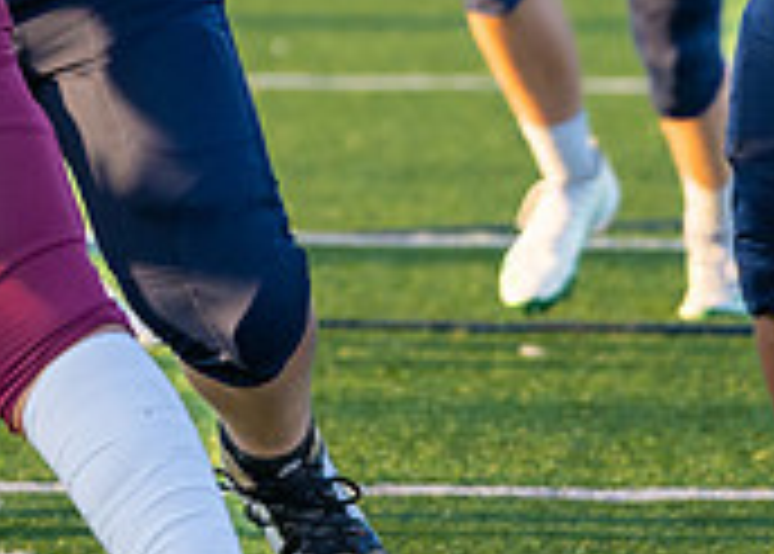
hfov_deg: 3.5
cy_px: -756
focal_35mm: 580
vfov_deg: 2.5
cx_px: 2
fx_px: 12755
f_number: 2.8
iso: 320
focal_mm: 115
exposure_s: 1/1000
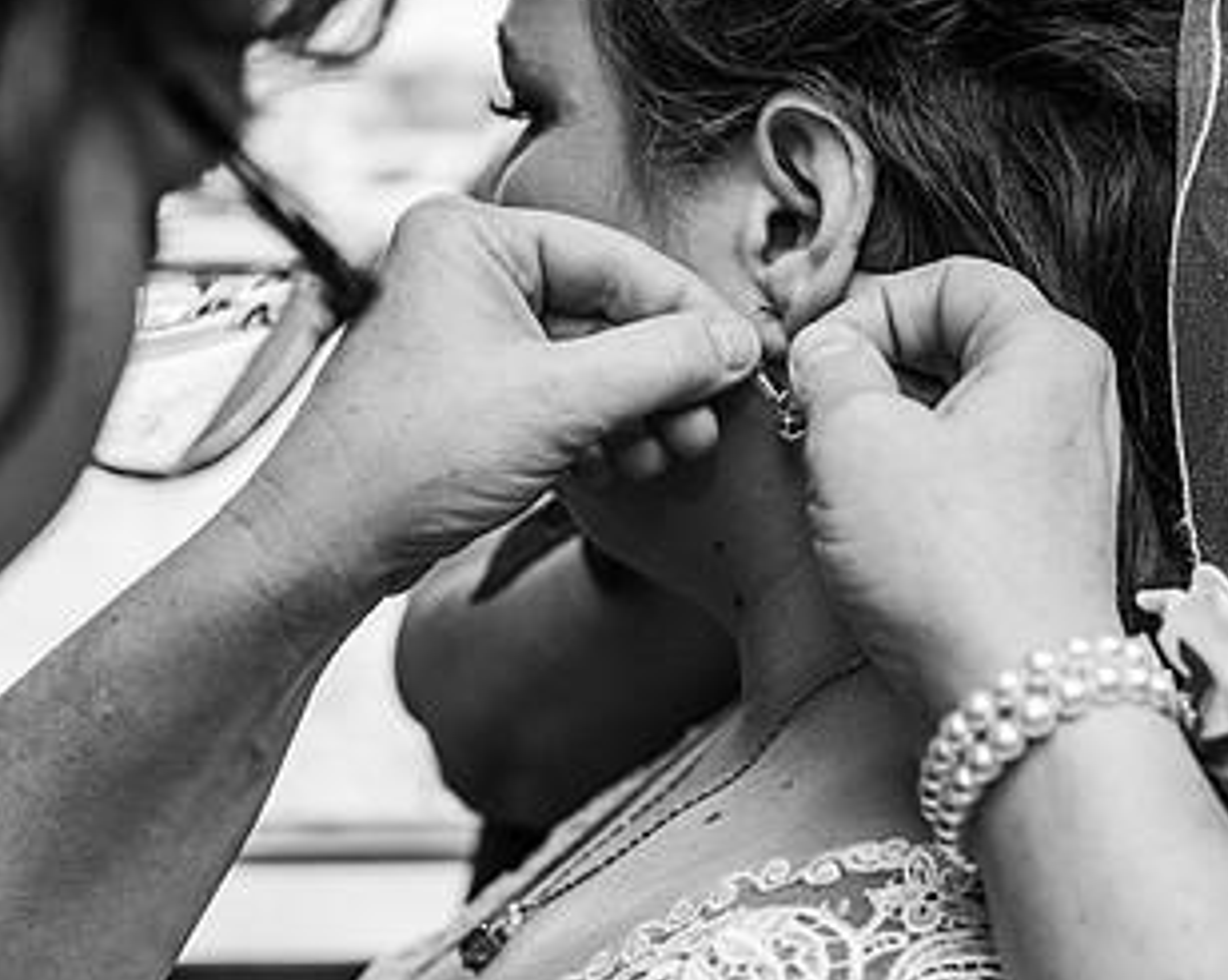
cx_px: 674
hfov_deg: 25.1
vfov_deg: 20.1
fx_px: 2760
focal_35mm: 76
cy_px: 420
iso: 1250
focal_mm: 43
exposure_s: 1/200
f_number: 4.5
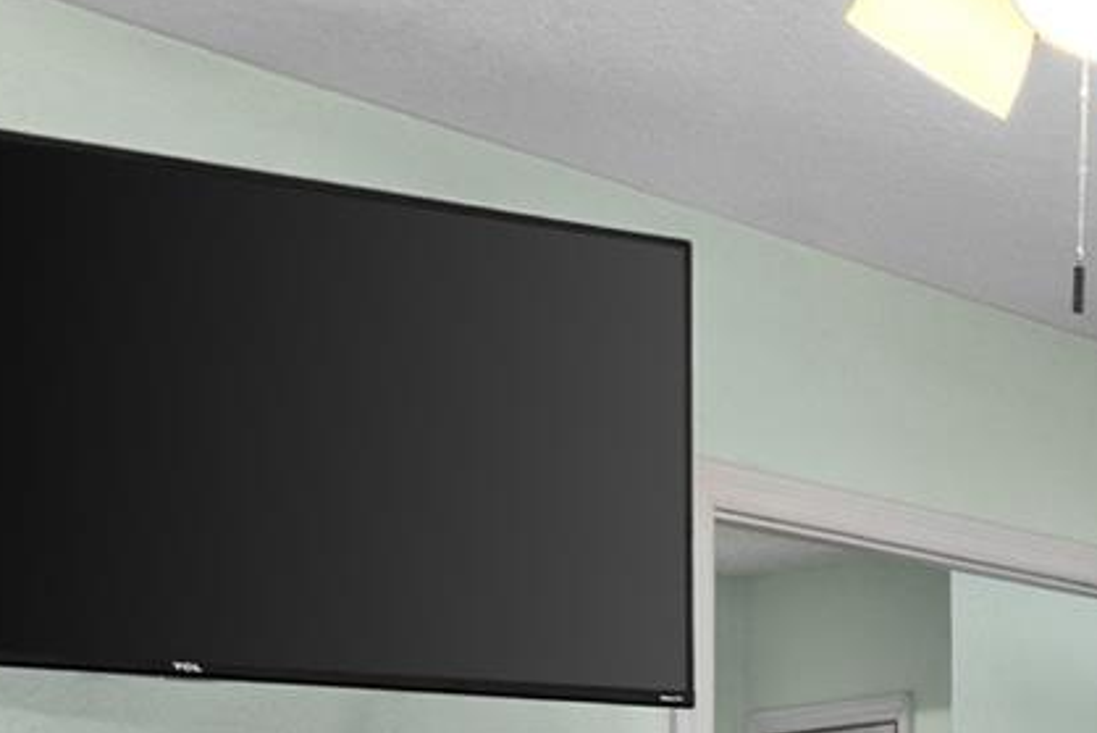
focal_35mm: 65
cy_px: 969
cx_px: 1976
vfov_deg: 19.3
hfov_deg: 21.0
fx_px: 1981
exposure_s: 1/5
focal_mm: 17
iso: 400
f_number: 8
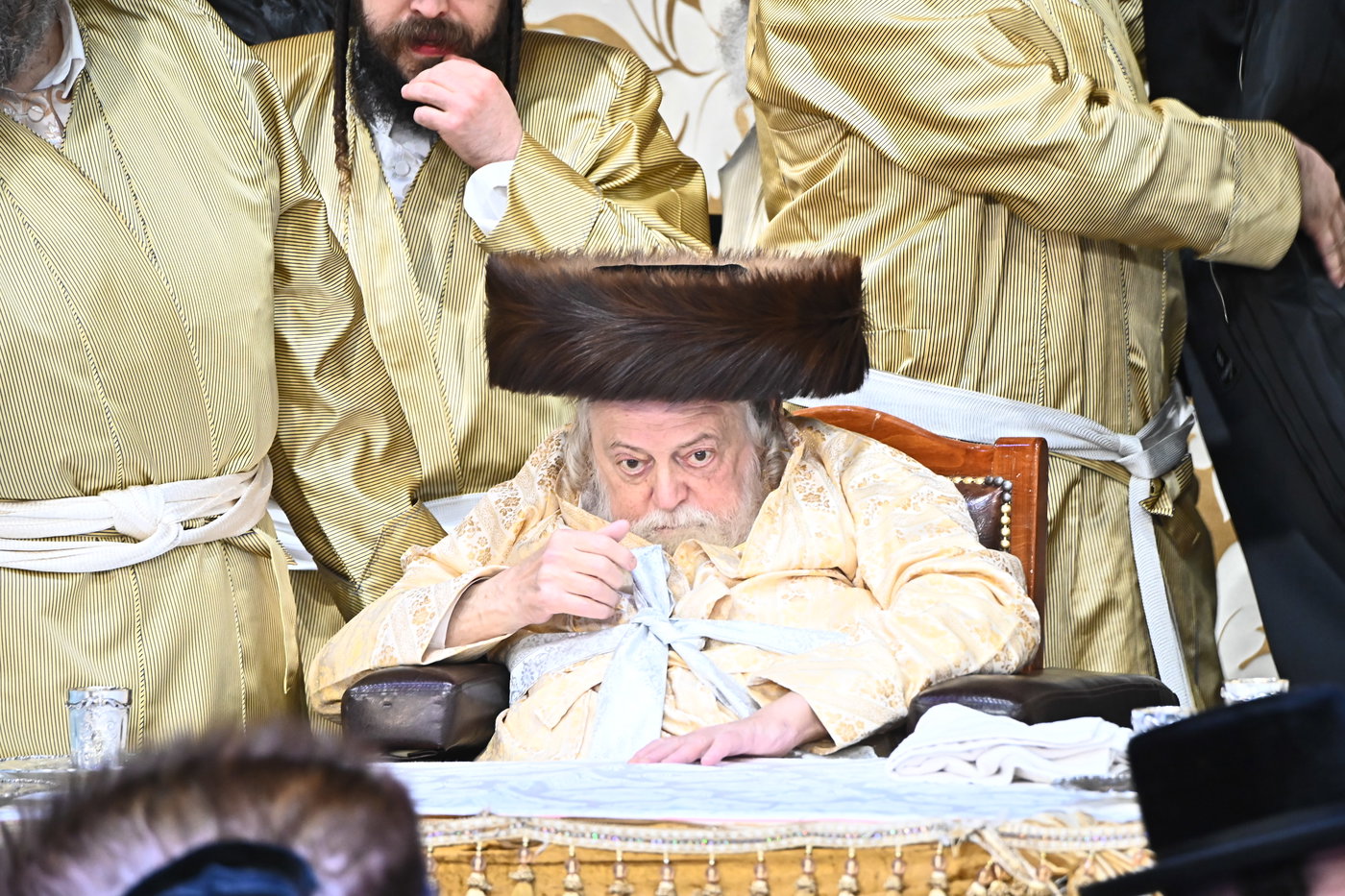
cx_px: 672
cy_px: 448
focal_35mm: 600
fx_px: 22412
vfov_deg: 2.3
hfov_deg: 3.4
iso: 5000
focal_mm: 600
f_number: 6.3
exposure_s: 1/100
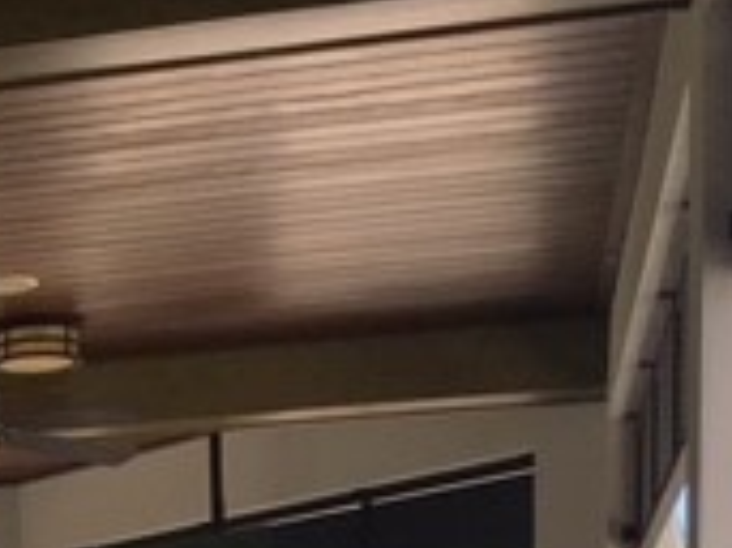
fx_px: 2451
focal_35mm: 116
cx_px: -475
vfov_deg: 11.9
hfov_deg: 15.2
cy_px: 920
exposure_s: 1/515
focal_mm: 3.3
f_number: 2.4
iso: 25
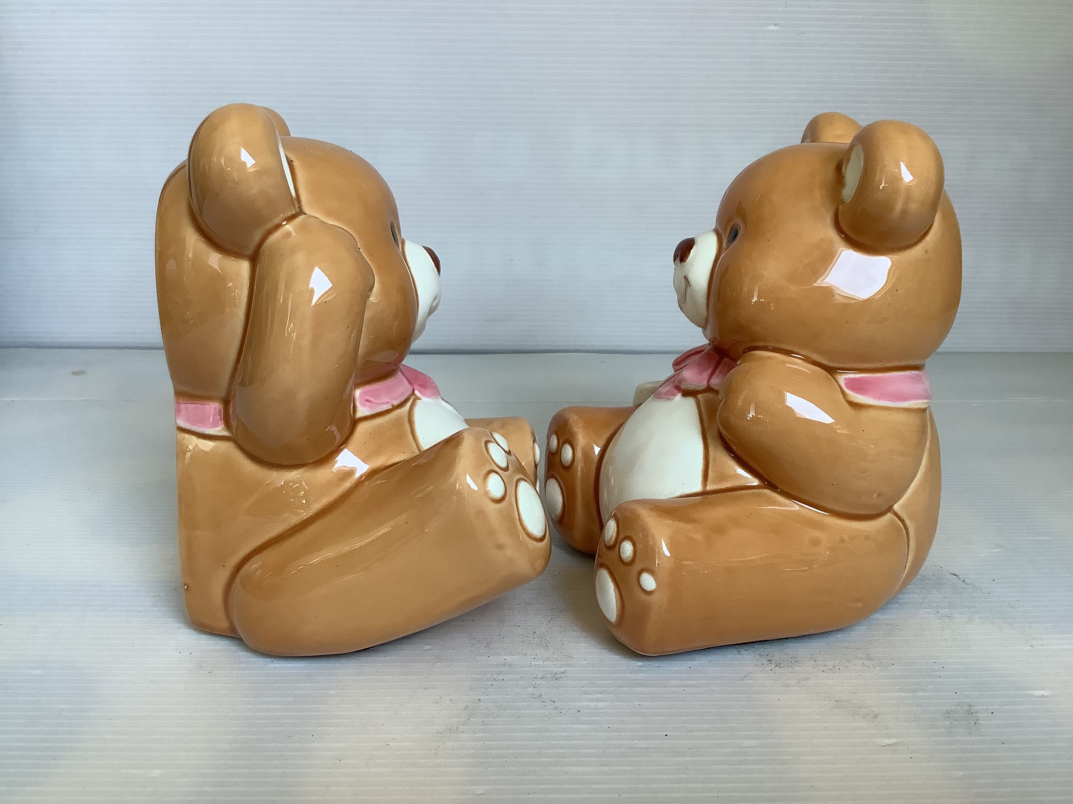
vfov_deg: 45.4
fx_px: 961
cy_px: 402
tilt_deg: -17.3
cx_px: 536
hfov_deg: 58.4
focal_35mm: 31
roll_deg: -0.1
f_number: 2.4
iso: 100
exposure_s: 1/120
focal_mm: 3.3
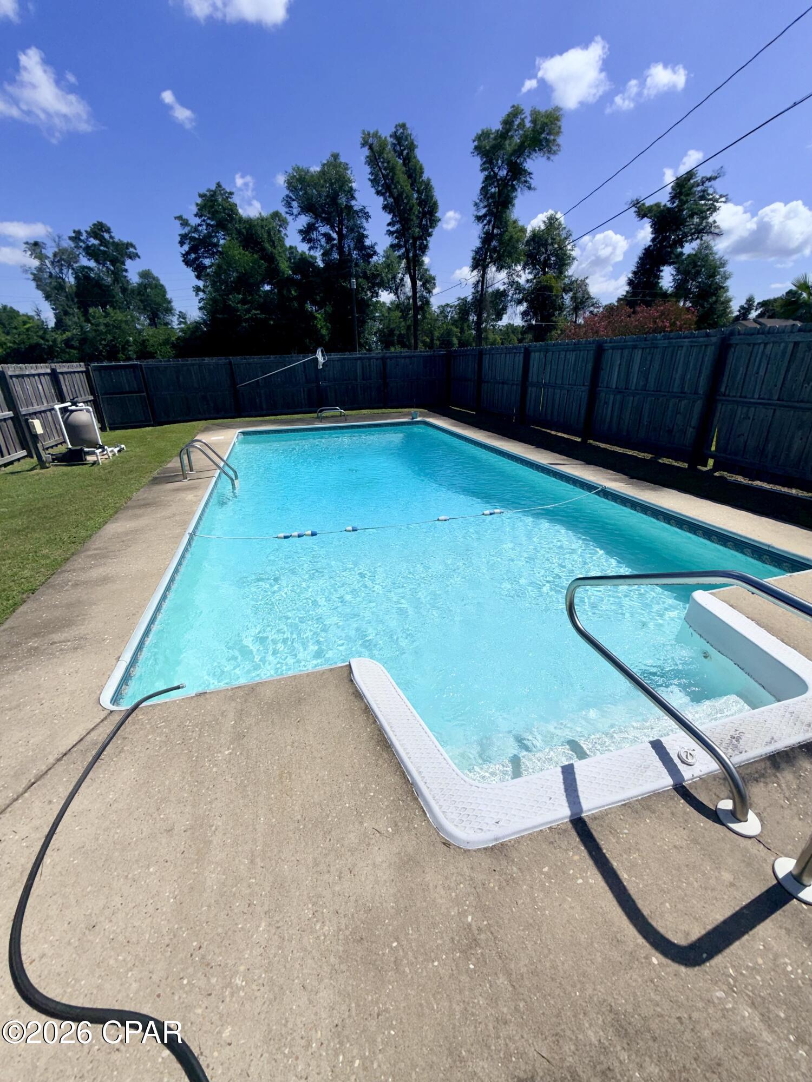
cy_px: 541
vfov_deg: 102.1
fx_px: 438
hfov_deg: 85.7
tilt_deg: -22.6
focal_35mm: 14
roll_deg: +0.3
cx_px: 406
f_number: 2.2
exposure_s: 1/3289
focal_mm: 2.22
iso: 16
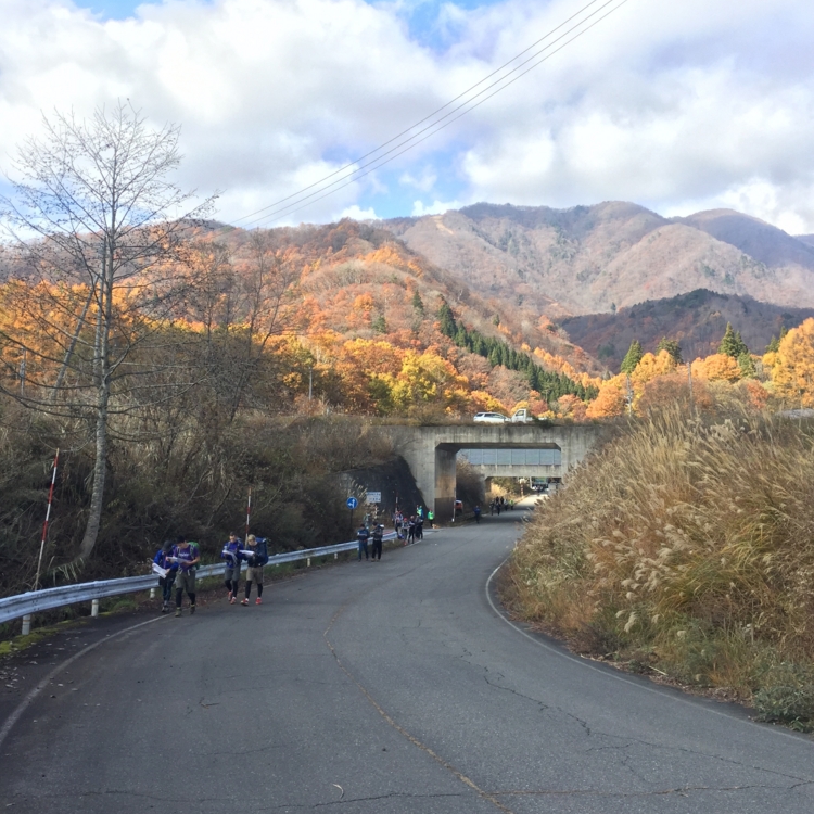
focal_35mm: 35
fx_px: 931
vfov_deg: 46.9
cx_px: 410
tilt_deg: +10.2
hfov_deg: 47.2
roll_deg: -0.9
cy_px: 314
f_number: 2.2
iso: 32
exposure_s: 1/694
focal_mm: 4.15
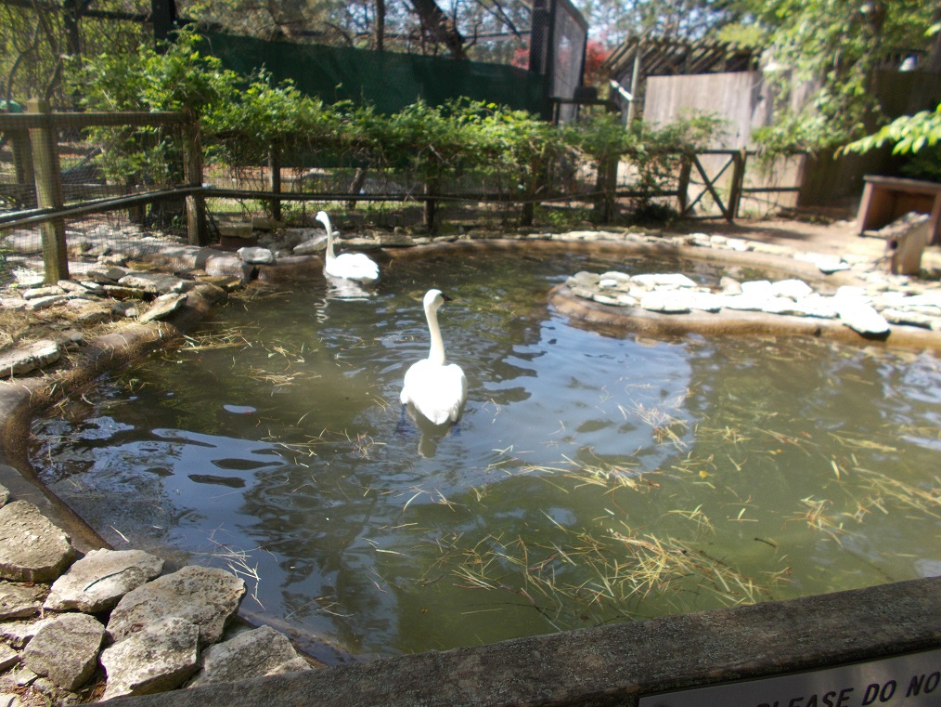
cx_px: 470
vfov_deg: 53.1
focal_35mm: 26
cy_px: 354
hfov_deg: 67.3
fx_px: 707
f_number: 3.2
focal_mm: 4.6
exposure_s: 1/250
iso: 80
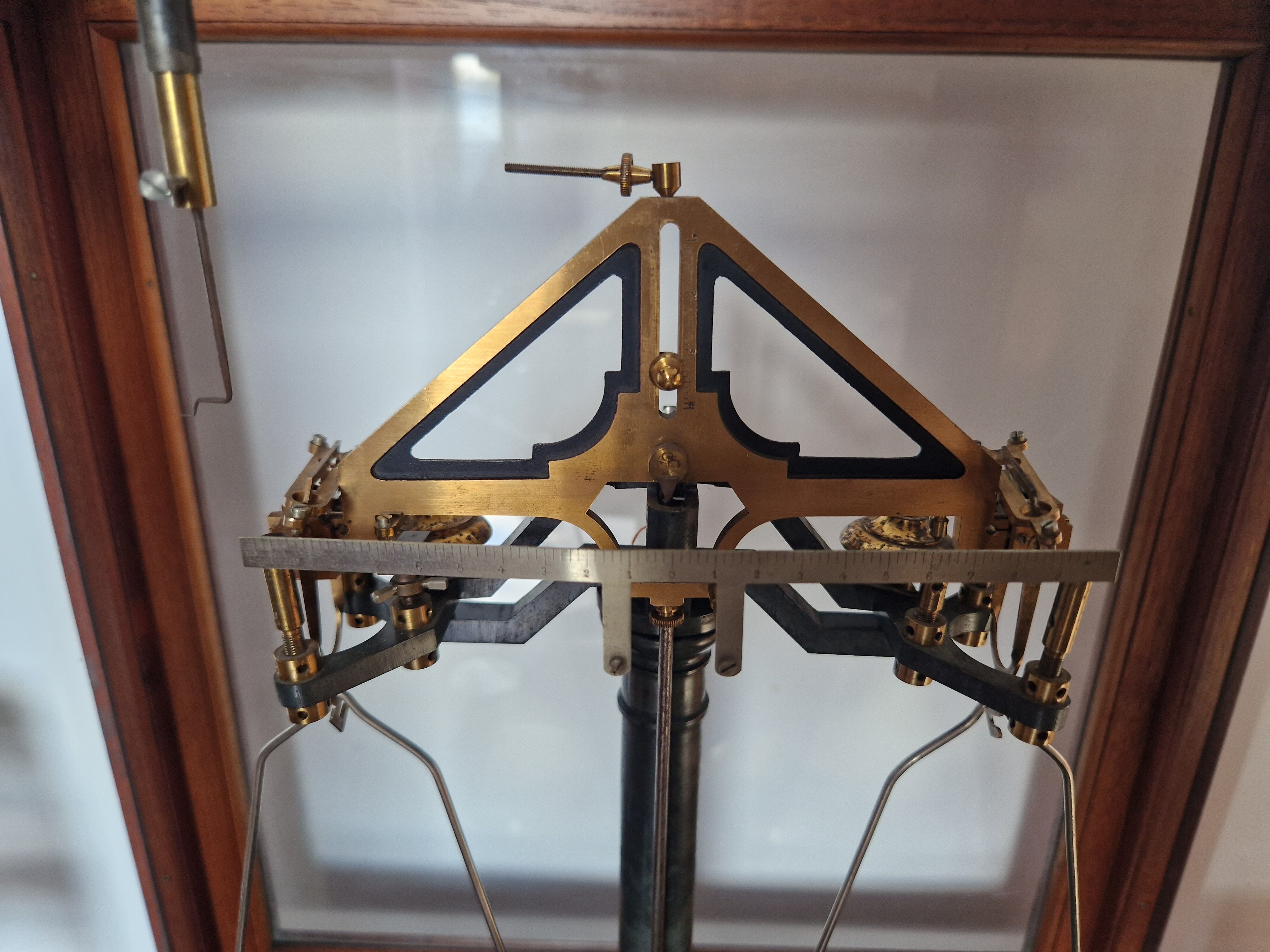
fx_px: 844
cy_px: 476
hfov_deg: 73.9
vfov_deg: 58.9
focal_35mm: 23
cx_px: 635
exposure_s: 1/100
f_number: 1.8
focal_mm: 5.4
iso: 125
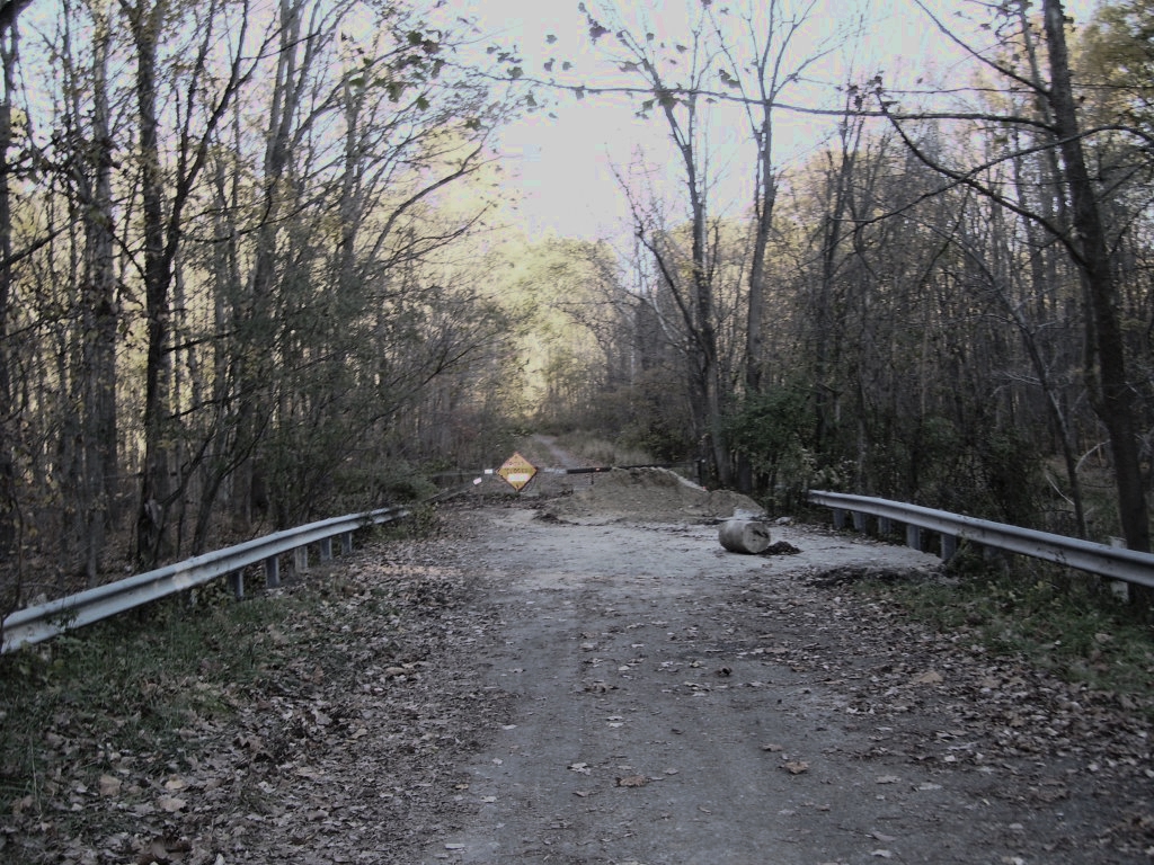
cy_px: 432
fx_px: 1233
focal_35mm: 37
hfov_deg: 50.1
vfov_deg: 38.7
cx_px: 577
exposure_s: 1/90
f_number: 2.7
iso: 80
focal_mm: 6
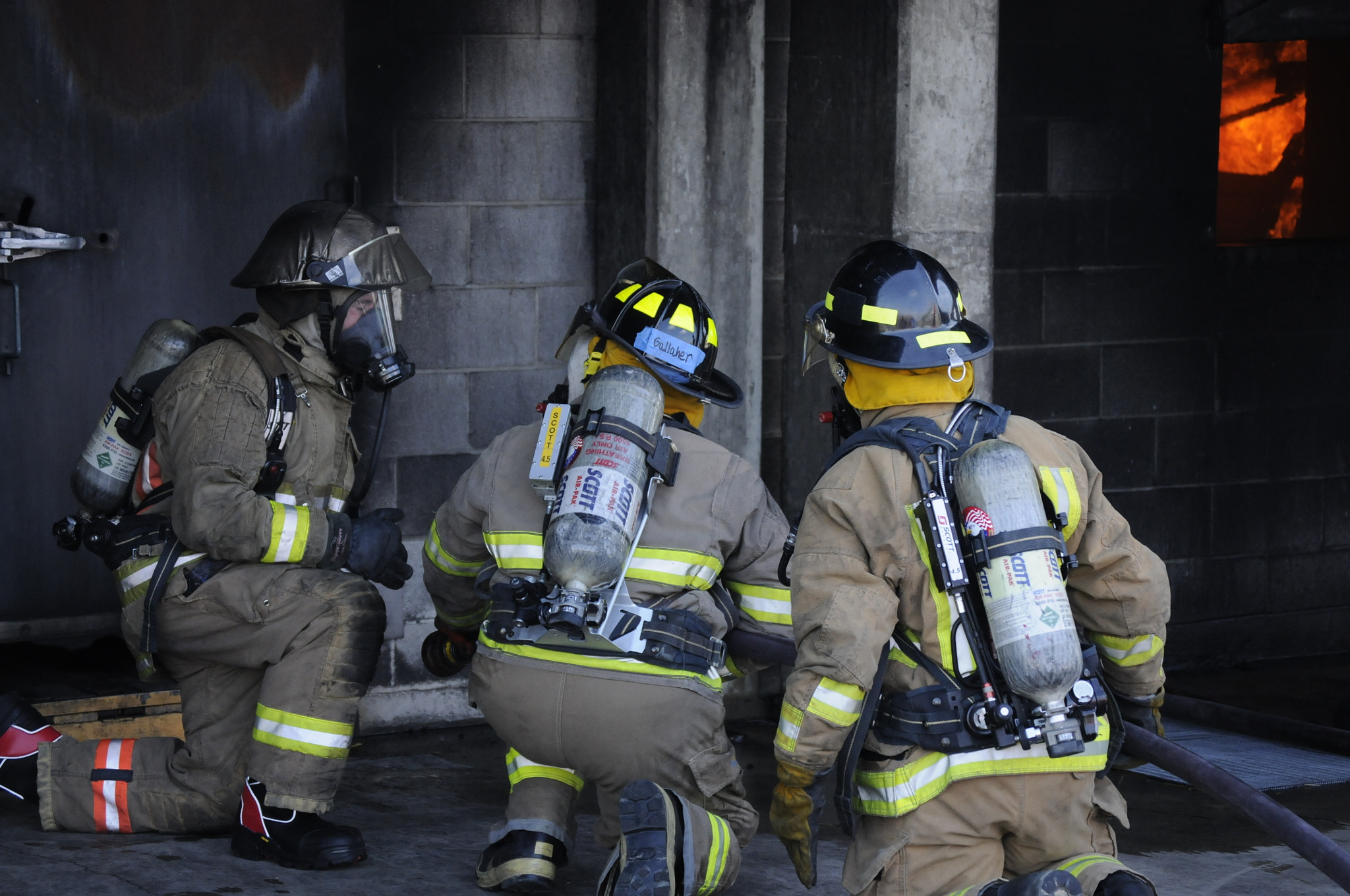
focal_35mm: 105
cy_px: 448
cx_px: 675
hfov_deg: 19.5
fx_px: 3932
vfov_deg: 13.0
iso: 800
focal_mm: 70
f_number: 4.2
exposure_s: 1/640
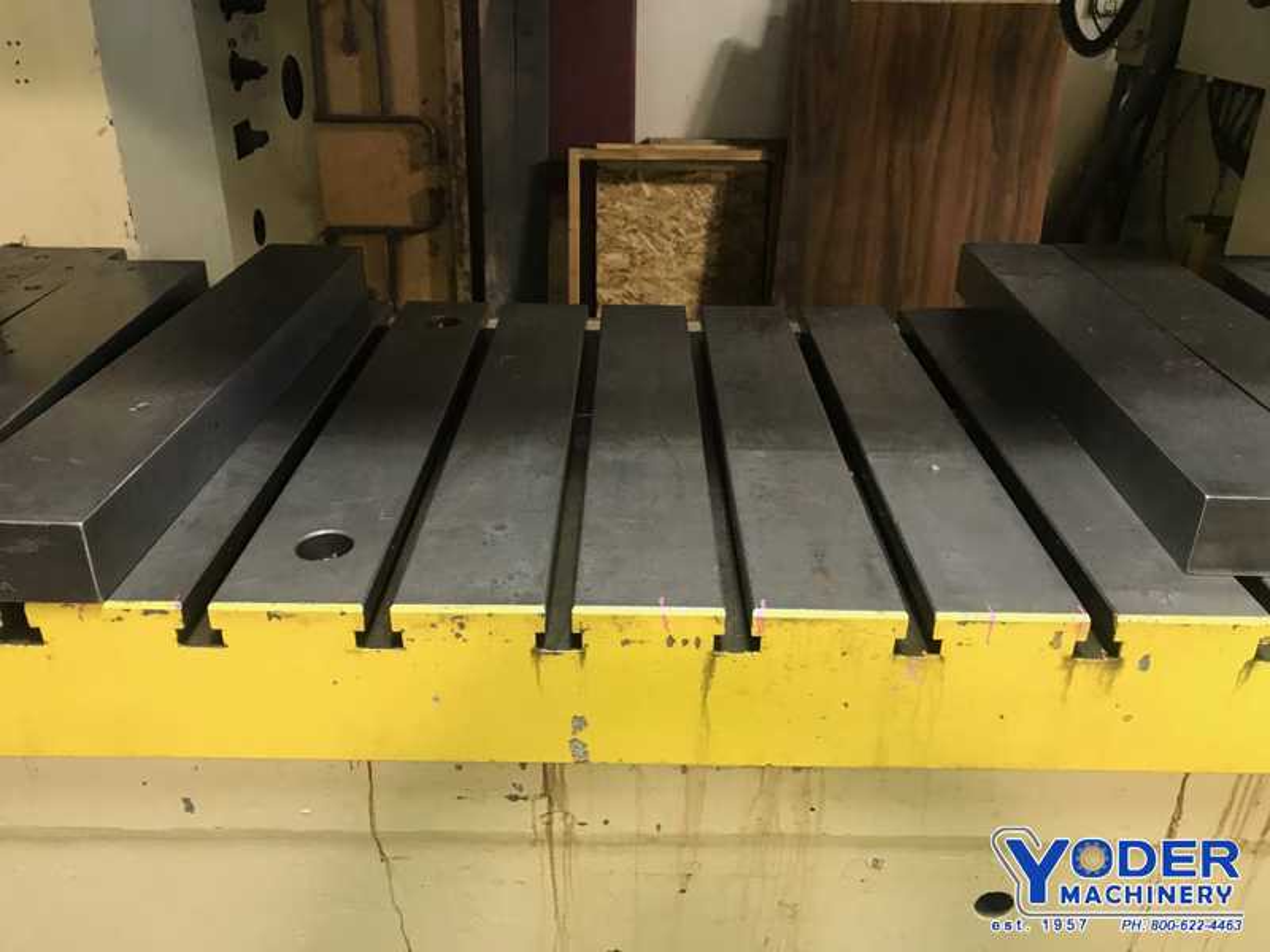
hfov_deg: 63.4
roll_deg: -1.8
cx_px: 635
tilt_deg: -26.4
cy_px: 476
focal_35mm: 28
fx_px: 1027
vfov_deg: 49.7
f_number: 1.8
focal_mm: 3.99
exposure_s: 1/15
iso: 64
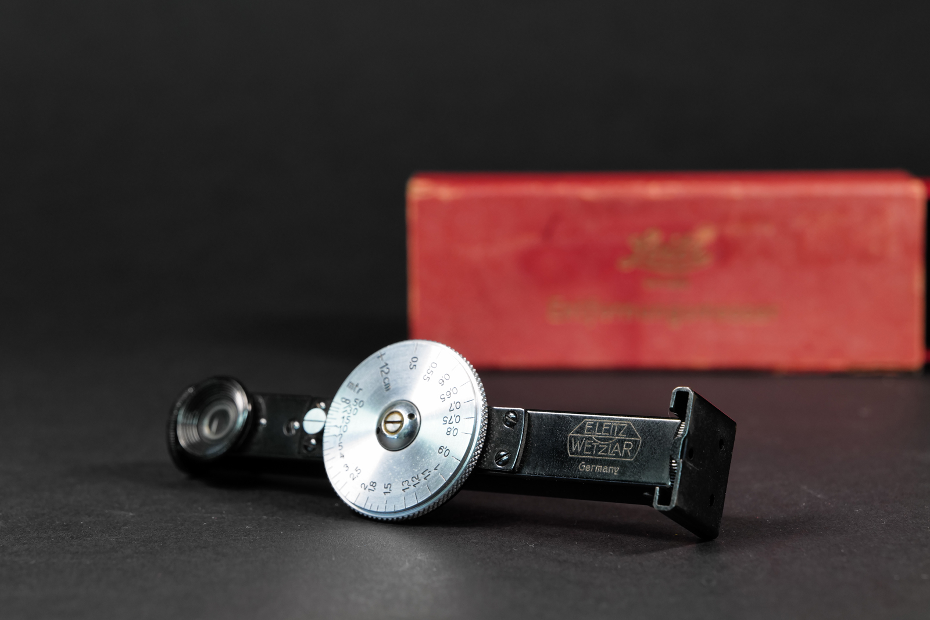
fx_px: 2326
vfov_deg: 15.2
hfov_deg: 22.6
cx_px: 465
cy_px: 310
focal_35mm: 90
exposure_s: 1/6
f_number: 11
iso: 800
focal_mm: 90
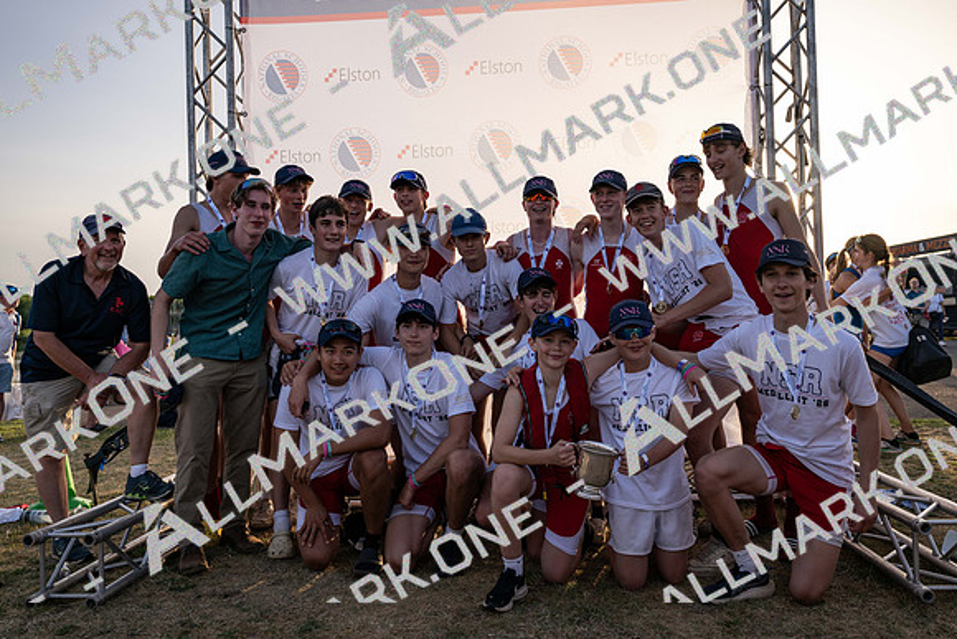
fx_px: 771
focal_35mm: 29
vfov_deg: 45.0
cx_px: 478
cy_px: 320
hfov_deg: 63.6
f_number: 4
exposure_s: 1/640
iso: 64
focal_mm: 29
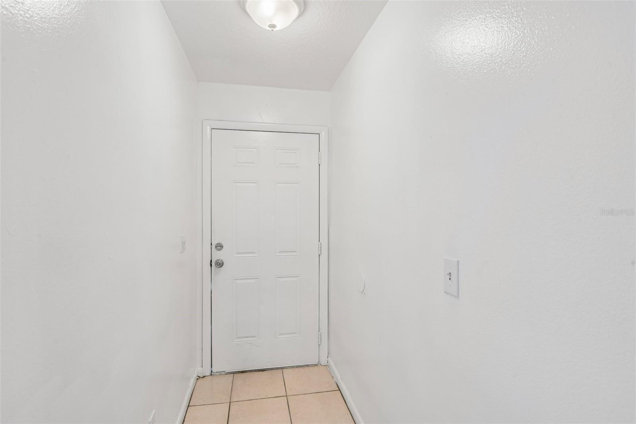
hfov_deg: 93.3
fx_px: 300
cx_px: 318
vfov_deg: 70.4
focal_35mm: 17
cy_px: 212
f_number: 8
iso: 400
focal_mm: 17
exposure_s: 1/40
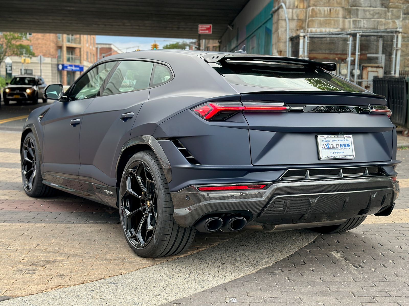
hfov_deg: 39.7
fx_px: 567
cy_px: 153
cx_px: 204
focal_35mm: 48
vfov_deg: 30.3
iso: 80
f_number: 1.78
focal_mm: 6.86
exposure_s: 1/499
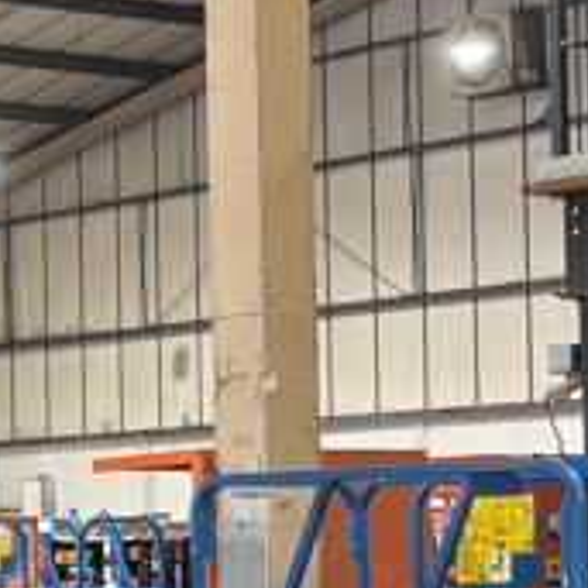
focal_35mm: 138
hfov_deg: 12.3
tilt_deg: +2.3
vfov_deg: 12.6
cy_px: 399
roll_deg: +1.5
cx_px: -155
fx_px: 2652
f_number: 1.6
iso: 80
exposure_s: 1/50
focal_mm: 5.96
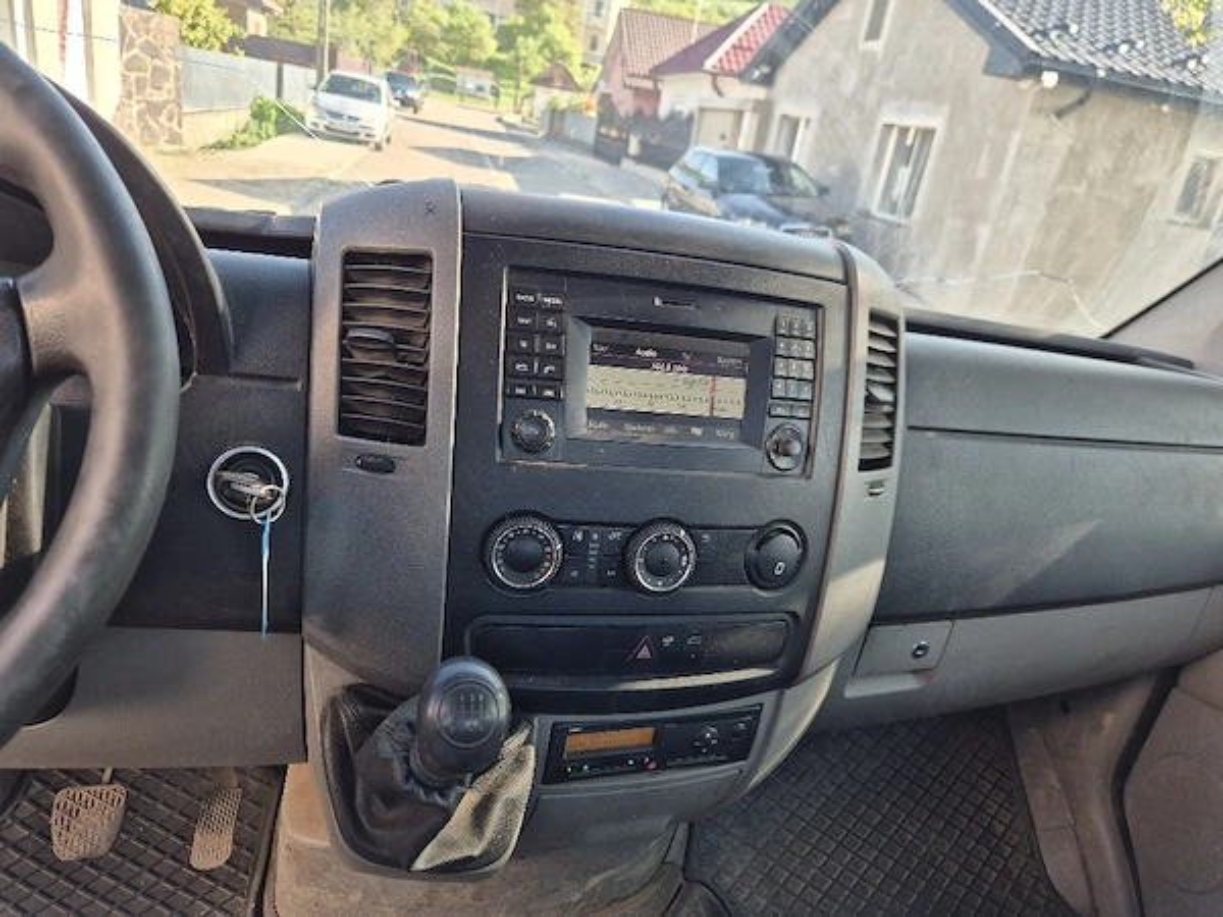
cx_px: 612
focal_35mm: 23
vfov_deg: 58.9
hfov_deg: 73.9
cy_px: 458
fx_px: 813
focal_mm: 5.4
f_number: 1.8
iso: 32
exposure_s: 1/152
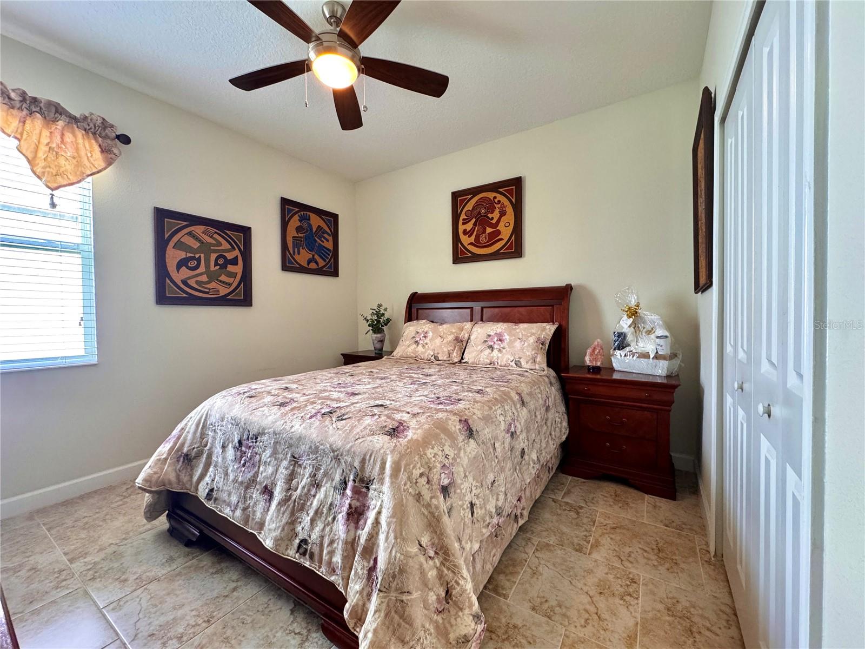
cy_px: 324
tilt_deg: -1.9
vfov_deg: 85.7
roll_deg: +0.3
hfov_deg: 102.1
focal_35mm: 14
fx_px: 350
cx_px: 432
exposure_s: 1/60
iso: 250
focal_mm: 2.22
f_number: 2.2
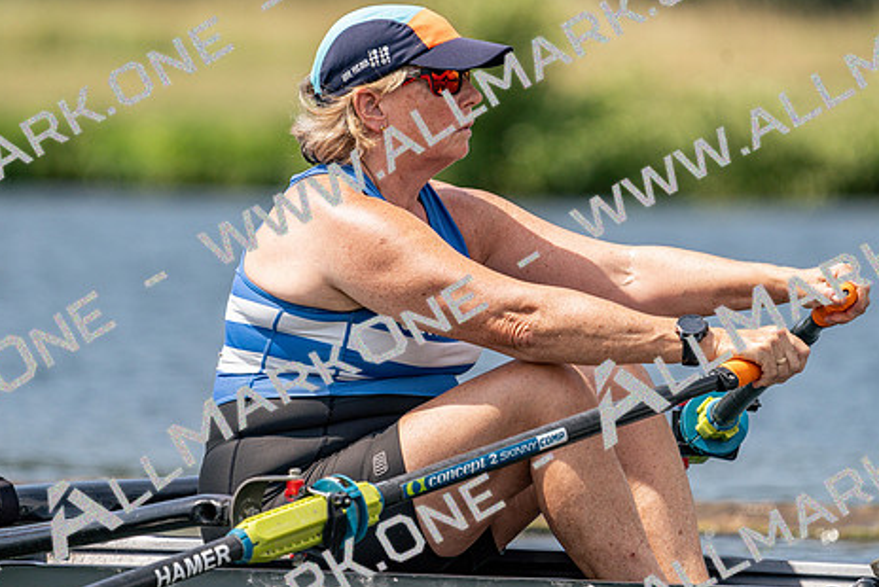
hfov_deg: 3.5
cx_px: 432
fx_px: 14585
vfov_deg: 2.3
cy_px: 270
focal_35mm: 597
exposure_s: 1/1600
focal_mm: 478
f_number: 6.3
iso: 250
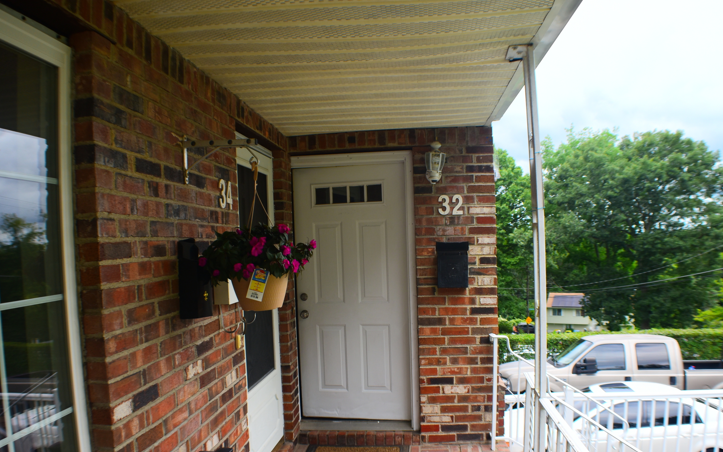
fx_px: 709
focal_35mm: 36
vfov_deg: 35.2
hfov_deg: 54.0
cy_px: 270
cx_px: 373
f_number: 5
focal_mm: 20
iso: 100
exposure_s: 1/200
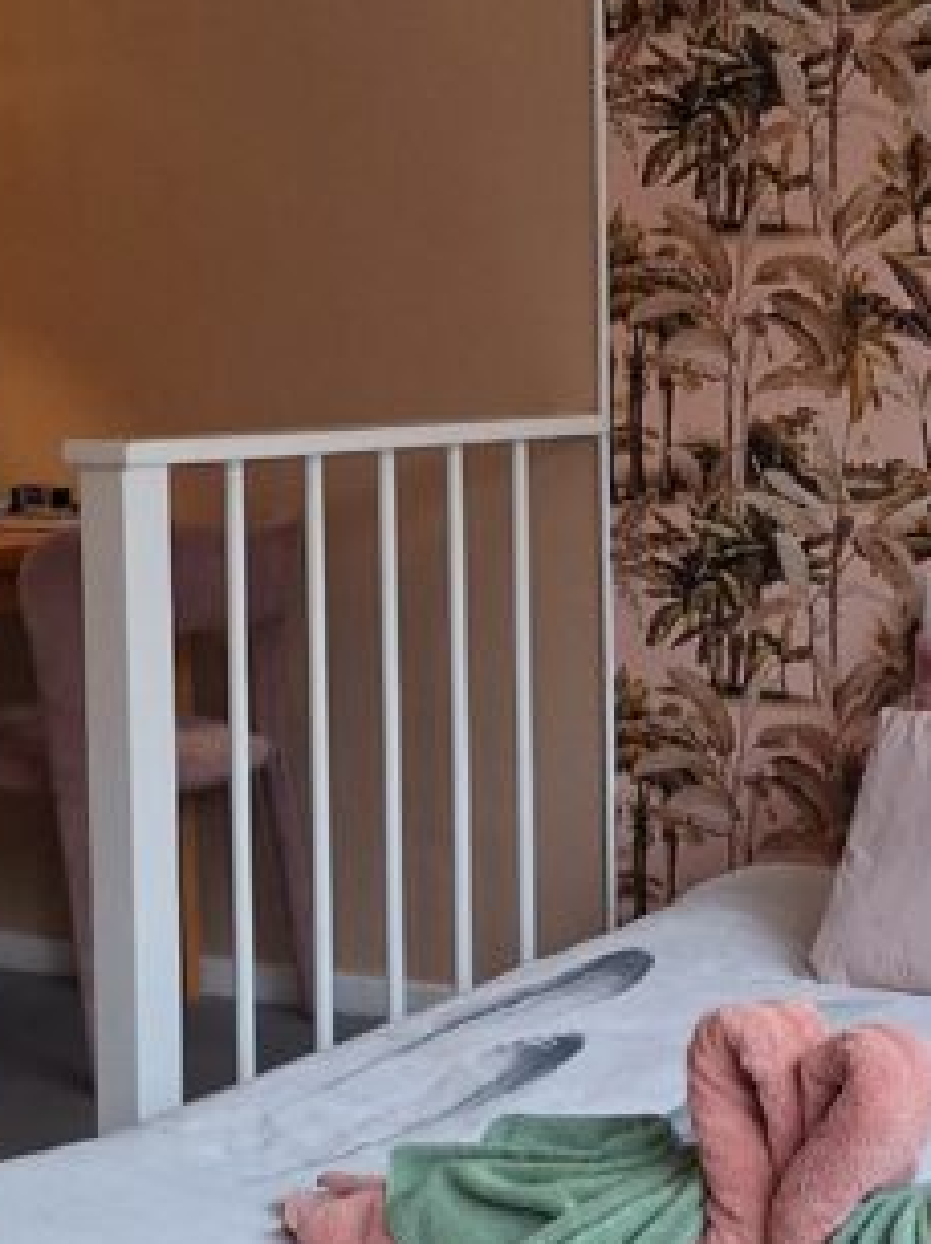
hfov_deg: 18.8
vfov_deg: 25.3
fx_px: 2765
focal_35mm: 77
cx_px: 850
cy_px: 716
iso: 64
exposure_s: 1/100
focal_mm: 5.54
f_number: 1.8
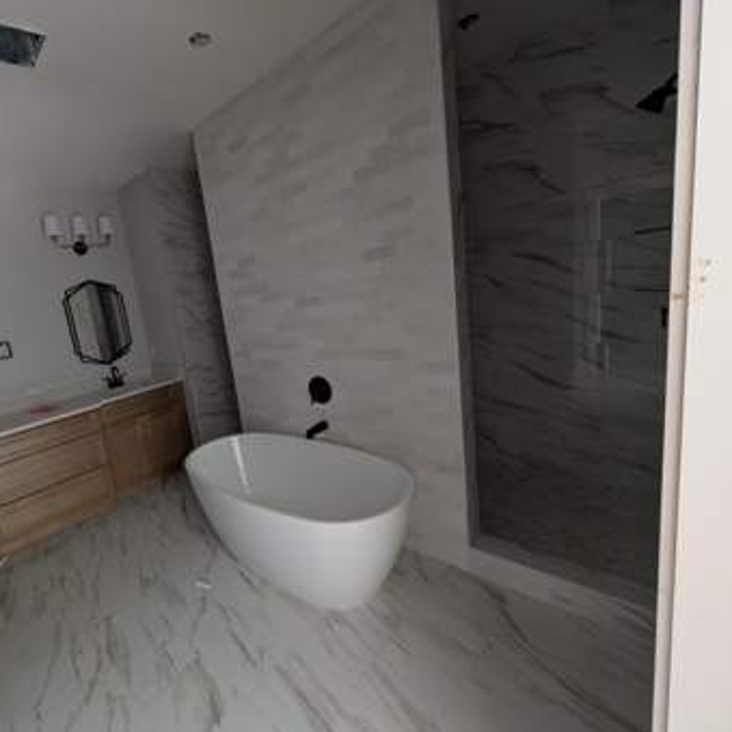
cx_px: 255
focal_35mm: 15
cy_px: 369
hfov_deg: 88.4
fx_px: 359
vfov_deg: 91.1
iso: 471
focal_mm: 2.02
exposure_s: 1/32.5
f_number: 1.7
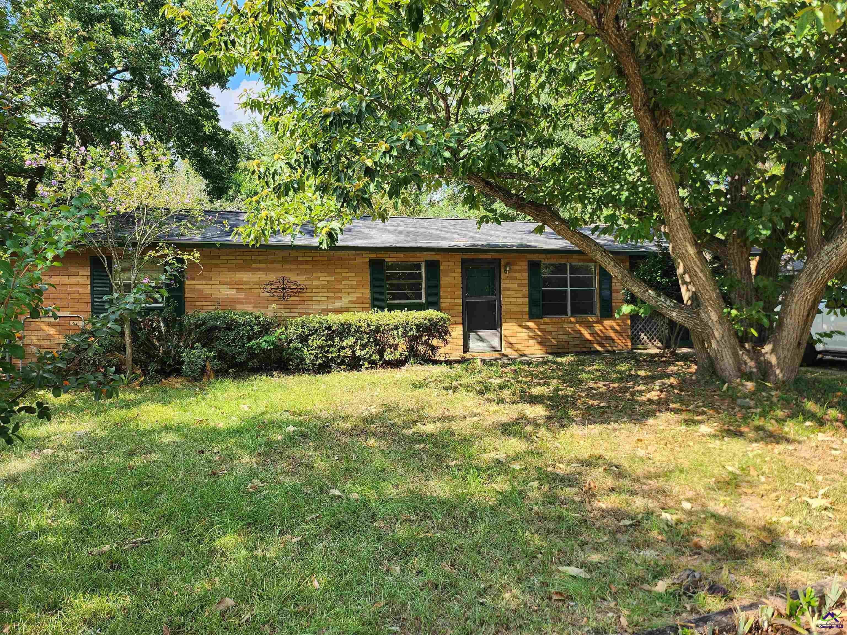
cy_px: 318
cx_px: 424
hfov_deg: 71.6
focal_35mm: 24
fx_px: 587
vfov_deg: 56.8
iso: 50
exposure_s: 1/574
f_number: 1.8
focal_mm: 5
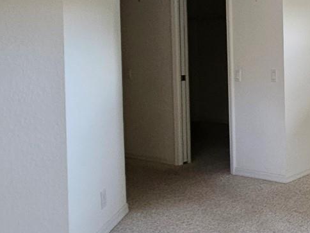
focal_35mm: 43
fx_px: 385
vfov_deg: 33.0
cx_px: 430
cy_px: 61
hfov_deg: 30.9
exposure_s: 1/30
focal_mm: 2.2
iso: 320
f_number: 2.2
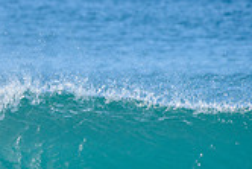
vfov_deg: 0.8
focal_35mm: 1764
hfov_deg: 1.2
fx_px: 12358
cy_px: 183
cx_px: -96
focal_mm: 500
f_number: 5.6
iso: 200
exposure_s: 1/2000
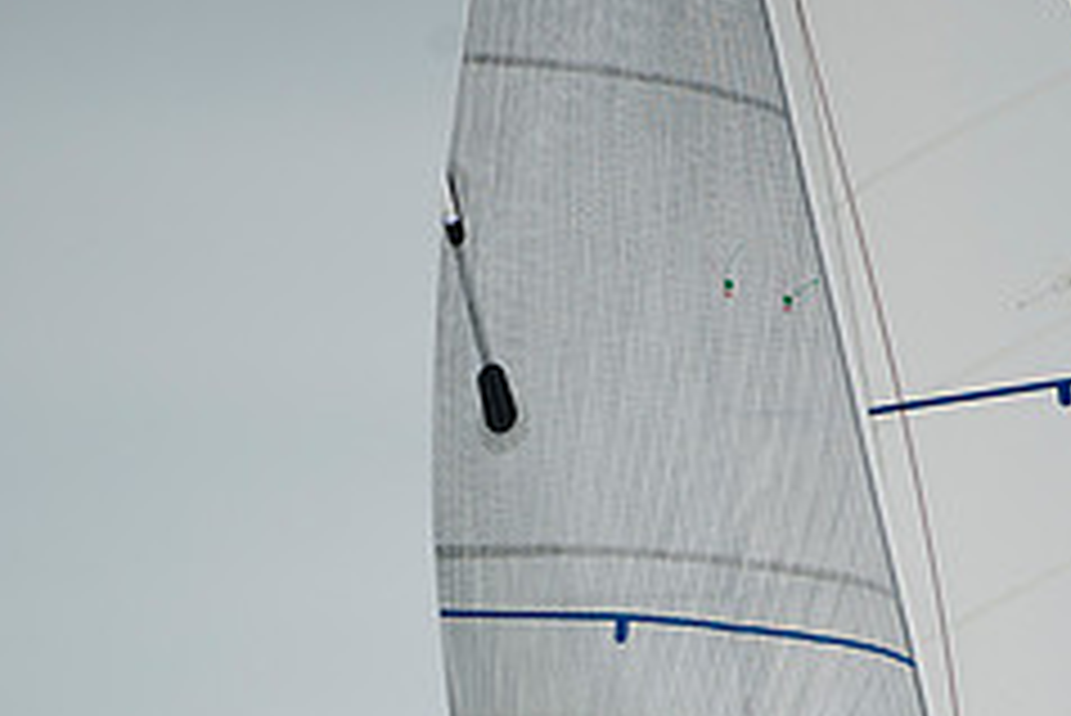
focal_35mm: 974
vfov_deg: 1.4
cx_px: 612
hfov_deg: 2.1
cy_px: 784
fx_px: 28993
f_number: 4
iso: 500
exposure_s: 1/2000
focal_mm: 400
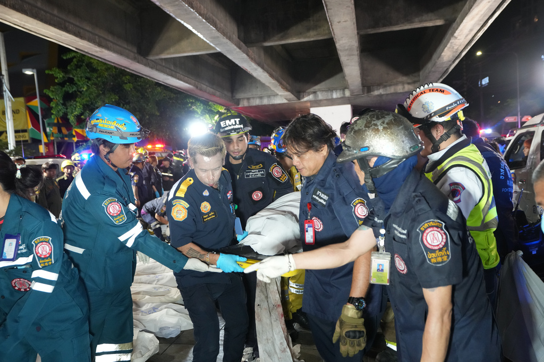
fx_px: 468
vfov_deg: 42.3
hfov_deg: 60.3
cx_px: 272
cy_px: 181
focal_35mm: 31
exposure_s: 1/320
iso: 5000
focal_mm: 31
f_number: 4
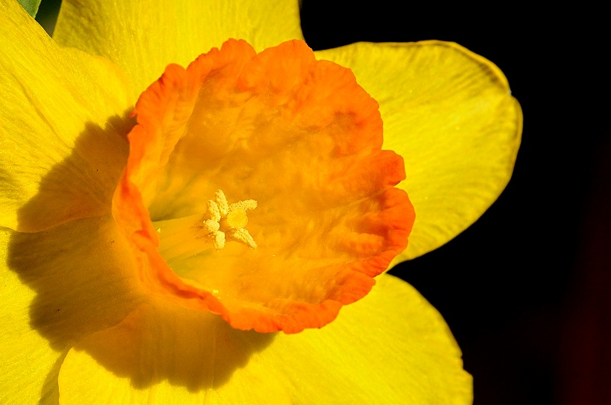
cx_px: 236
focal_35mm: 571
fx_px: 9672
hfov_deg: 3.6
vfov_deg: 2.4
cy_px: 229
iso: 800
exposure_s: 1/500
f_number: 16
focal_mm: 300
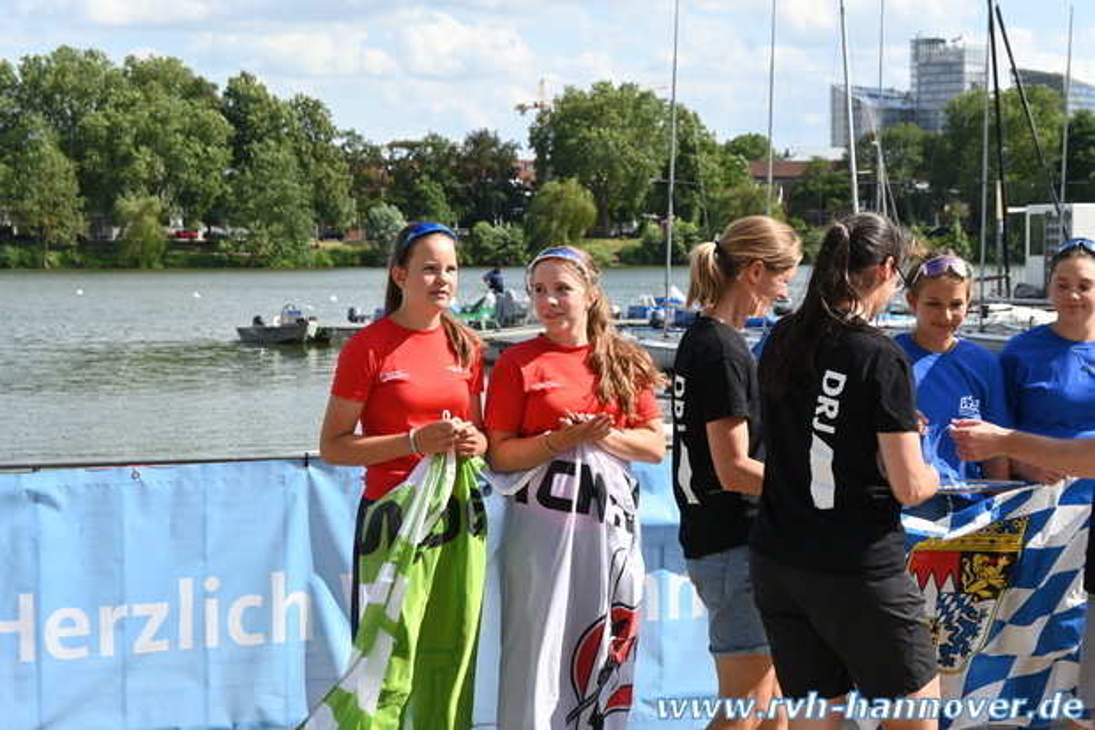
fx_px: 2281
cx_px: 548
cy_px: 365
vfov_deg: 18.2
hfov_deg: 27.0
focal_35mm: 75
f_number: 6.3
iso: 100
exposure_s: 1/320
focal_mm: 50
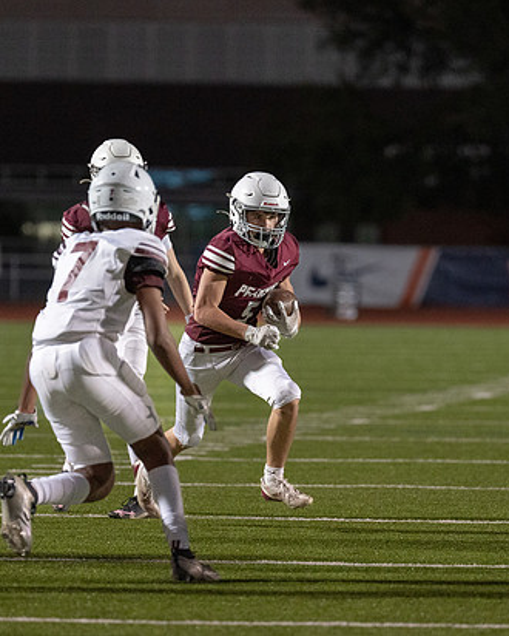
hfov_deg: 3.9
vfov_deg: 4.9
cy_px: 341
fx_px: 7470
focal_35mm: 397
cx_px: 243
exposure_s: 1/1000
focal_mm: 200
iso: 1250
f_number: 2.8
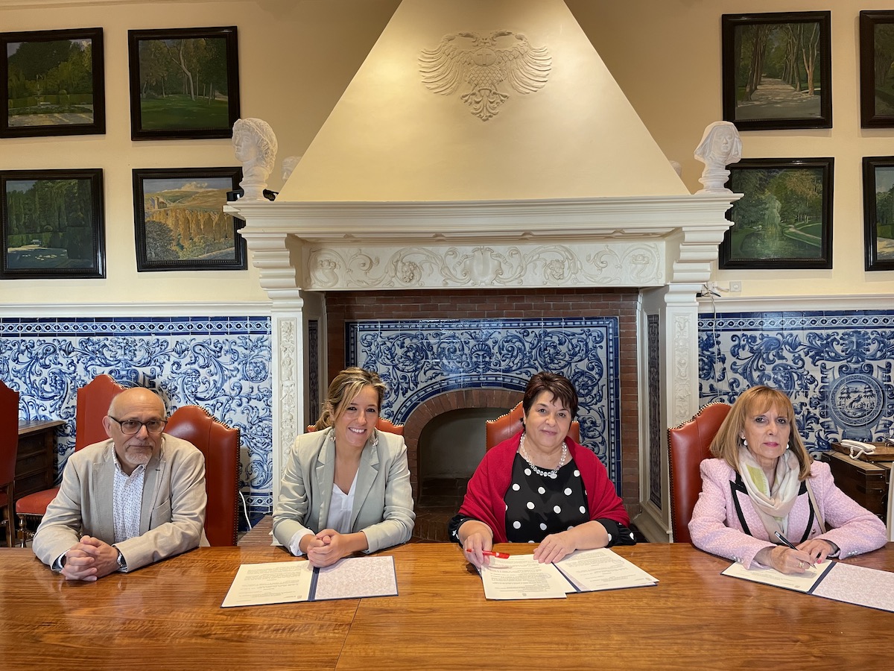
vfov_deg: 53.1
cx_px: 447
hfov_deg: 67.3
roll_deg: +0.9
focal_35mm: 26
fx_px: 671
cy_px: 336
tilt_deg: +0.2
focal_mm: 4.2
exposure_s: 1/50
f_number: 1.6
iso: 100
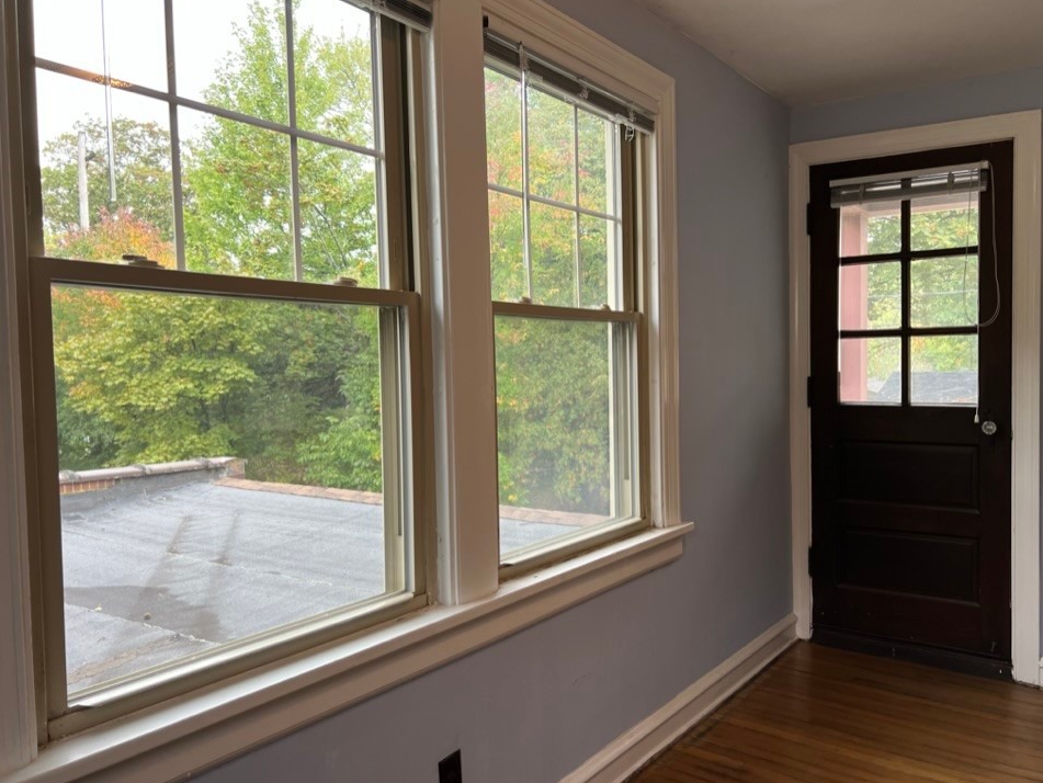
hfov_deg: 63.4
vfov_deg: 49.8
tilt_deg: -2.6
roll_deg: -0.2
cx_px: 543
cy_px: 394
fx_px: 844
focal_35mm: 28
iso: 100
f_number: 1.5
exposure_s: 1/120
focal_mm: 5.7
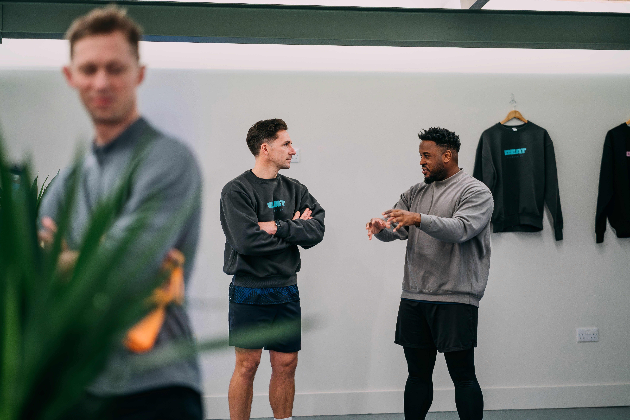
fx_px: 1312
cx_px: 315
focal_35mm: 75
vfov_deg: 18.2
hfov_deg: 27.0
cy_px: 210
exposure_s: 1/250
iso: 1600
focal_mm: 75
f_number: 1.8
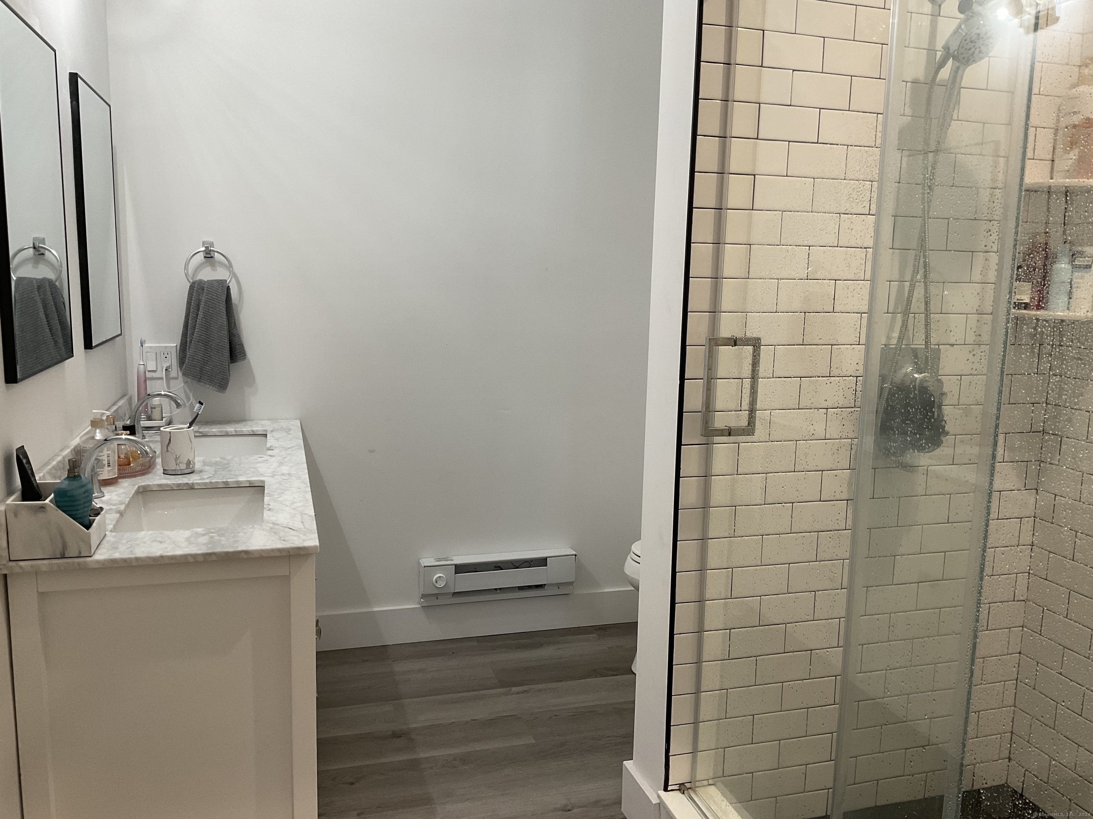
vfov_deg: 48.2
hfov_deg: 61.7
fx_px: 916
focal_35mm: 29
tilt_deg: -9.4
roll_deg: -1.7
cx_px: 546
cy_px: 410
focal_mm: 3
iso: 80
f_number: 1.8
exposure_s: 1/60
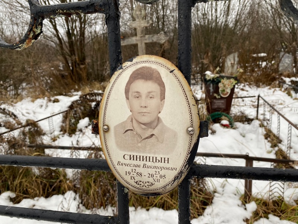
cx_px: 149
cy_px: 112
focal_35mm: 26
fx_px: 224
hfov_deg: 67.3
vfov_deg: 53.1
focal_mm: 4.25
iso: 32
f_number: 1.8
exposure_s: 1/122
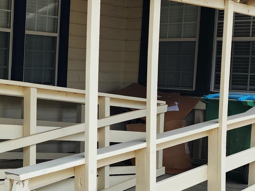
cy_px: 109
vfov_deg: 20.4
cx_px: -22
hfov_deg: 25.2
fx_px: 531
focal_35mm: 72
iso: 12
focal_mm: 6.4
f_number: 1.8
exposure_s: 1/256
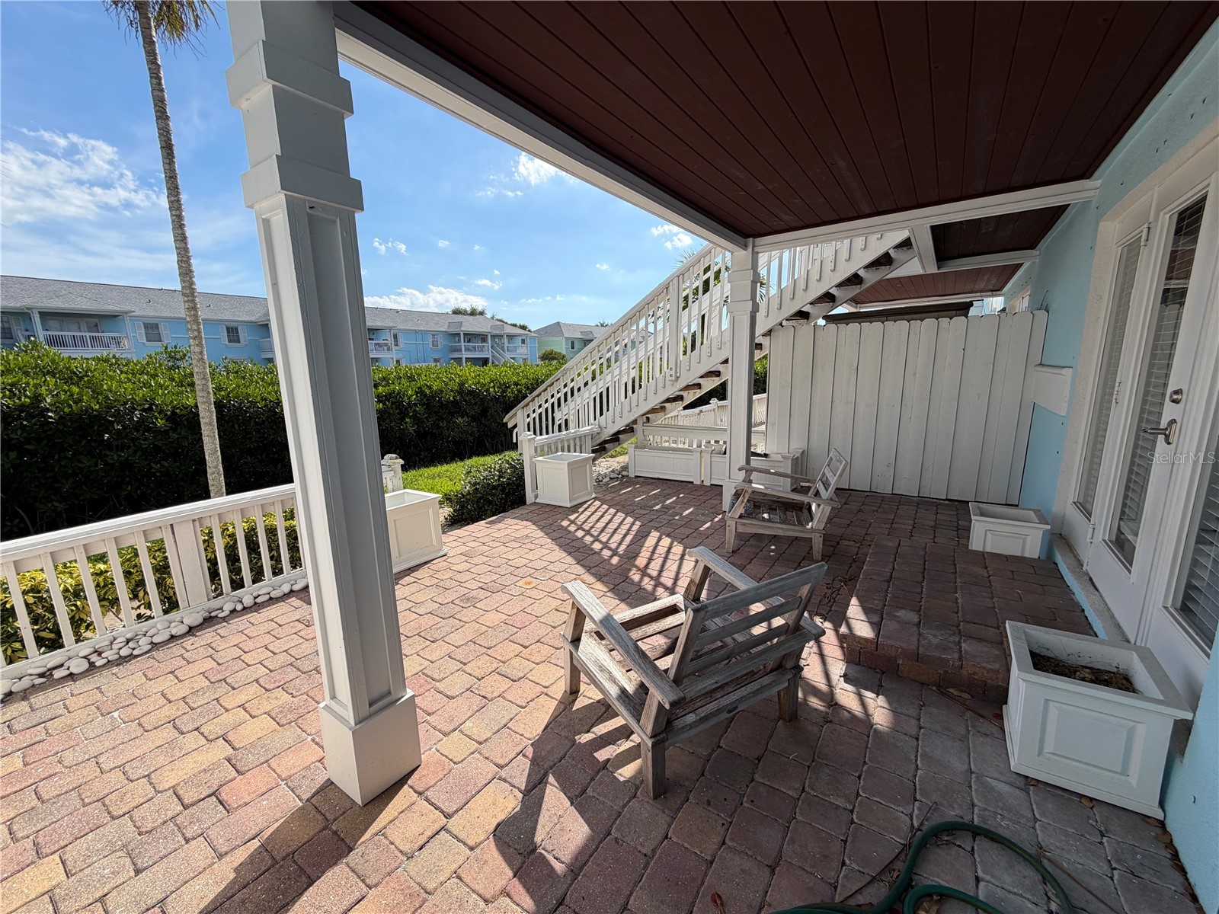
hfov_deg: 102.1
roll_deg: +1.3
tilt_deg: -11.5
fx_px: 493
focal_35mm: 14
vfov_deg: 85.7
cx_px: 610
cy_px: 457
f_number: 2.2
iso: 20
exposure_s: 1/789
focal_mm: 2.22
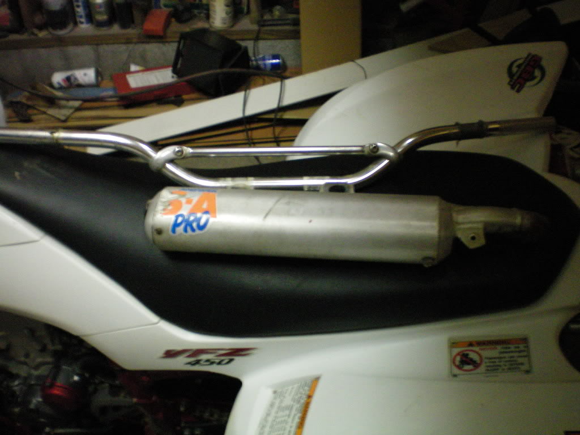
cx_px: 290
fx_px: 637
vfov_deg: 37.7
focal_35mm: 38
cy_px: 218
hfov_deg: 49.0
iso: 400
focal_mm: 6.3
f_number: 3.1
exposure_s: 1/5
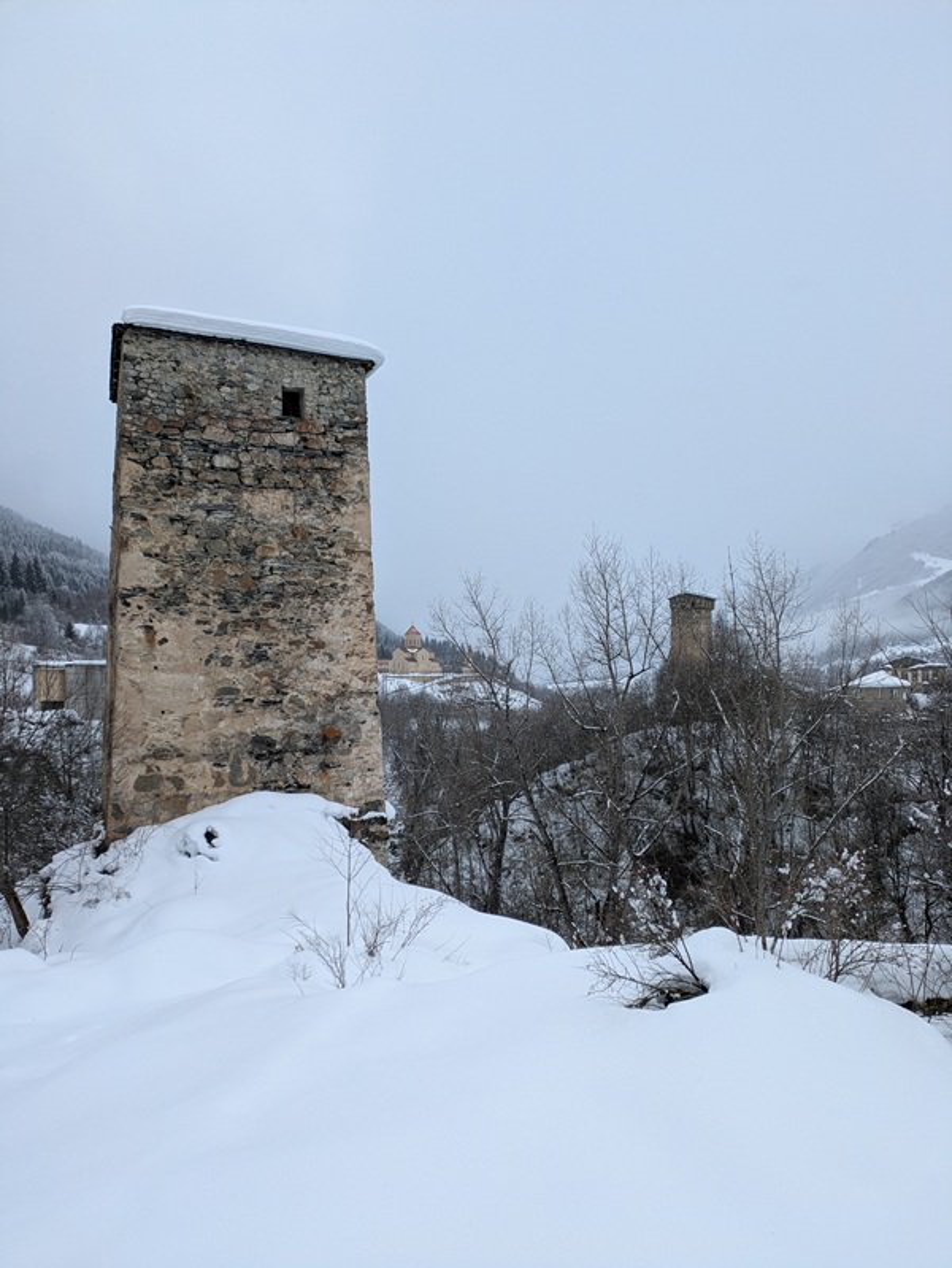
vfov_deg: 69.4
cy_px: 634
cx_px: 476
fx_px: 916
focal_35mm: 25
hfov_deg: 54.9
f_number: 1.89
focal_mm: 5.43
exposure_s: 1/1045
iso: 61
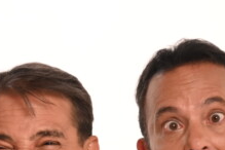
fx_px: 2225
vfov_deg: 3.8
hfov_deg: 5.8
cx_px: -37
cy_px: 367
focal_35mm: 356
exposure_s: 1/160
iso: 250
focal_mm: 65
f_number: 6.3
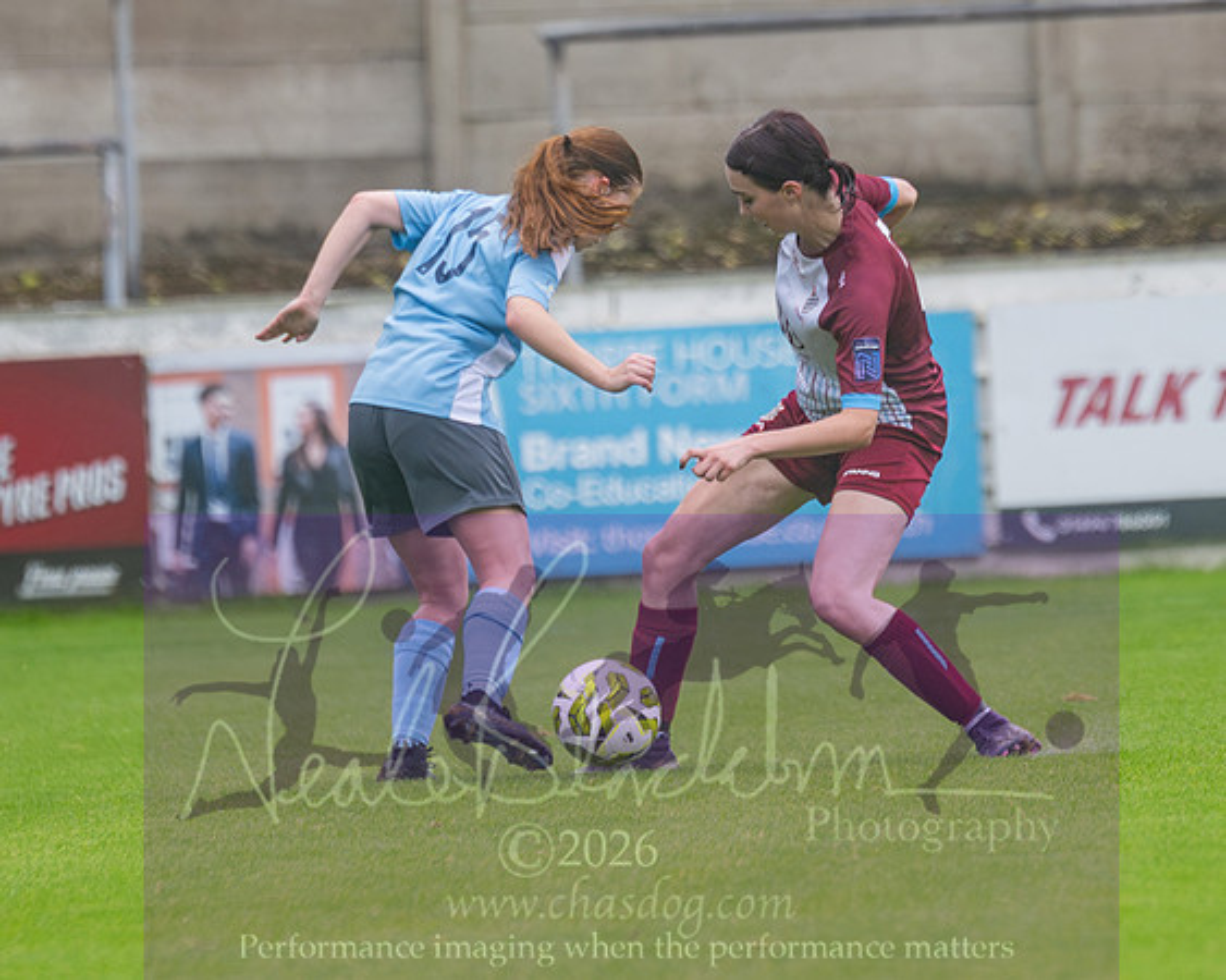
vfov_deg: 1.4
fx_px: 39132
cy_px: 387
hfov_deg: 1.8
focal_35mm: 1079
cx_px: 766
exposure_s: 1/1600
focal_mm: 300
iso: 400
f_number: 2.8
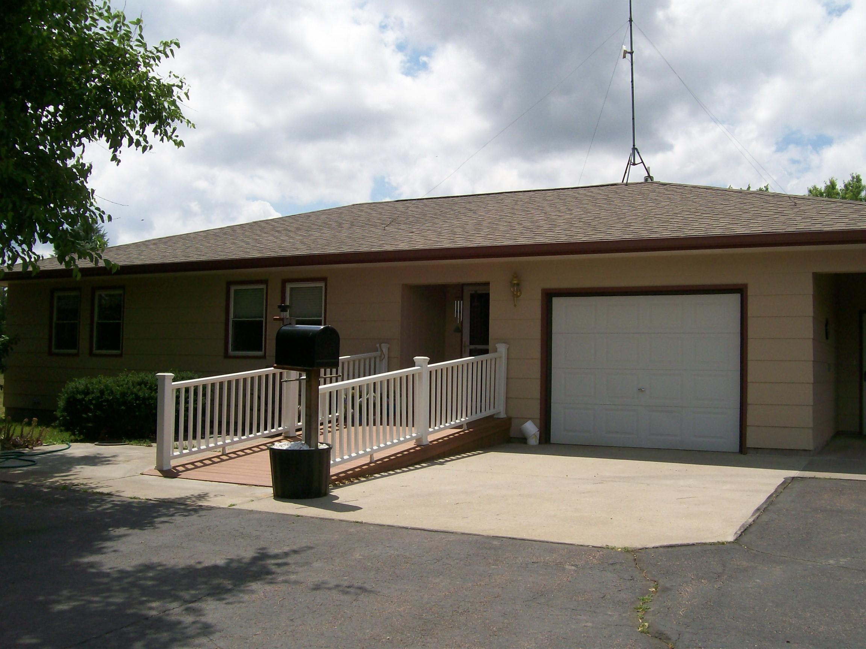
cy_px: 324
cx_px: 433
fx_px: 901
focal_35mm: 36
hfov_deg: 51.4
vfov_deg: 39.7
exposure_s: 1/898
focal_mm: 6
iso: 80
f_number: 4.8
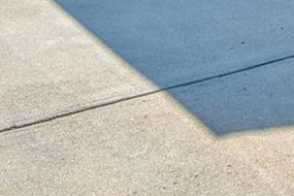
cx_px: 362
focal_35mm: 101
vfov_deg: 11.7
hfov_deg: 19.0
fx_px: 825
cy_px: -232
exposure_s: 1/8000
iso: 500
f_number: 4
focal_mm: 18
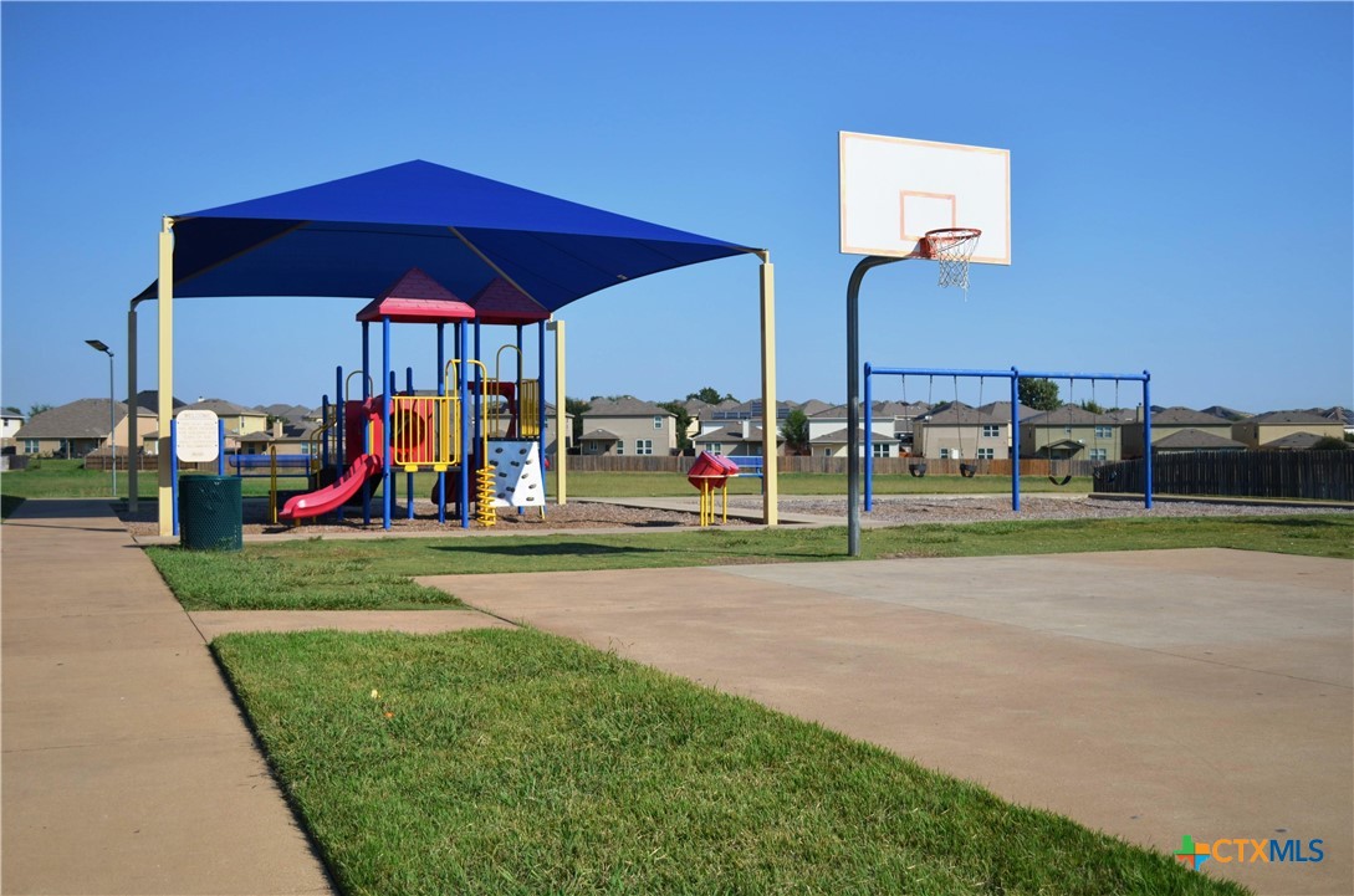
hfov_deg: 53.2
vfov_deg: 36.7
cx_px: 677
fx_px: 1351
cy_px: 448
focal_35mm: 36
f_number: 4
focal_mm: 24
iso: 140
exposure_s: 1/2000
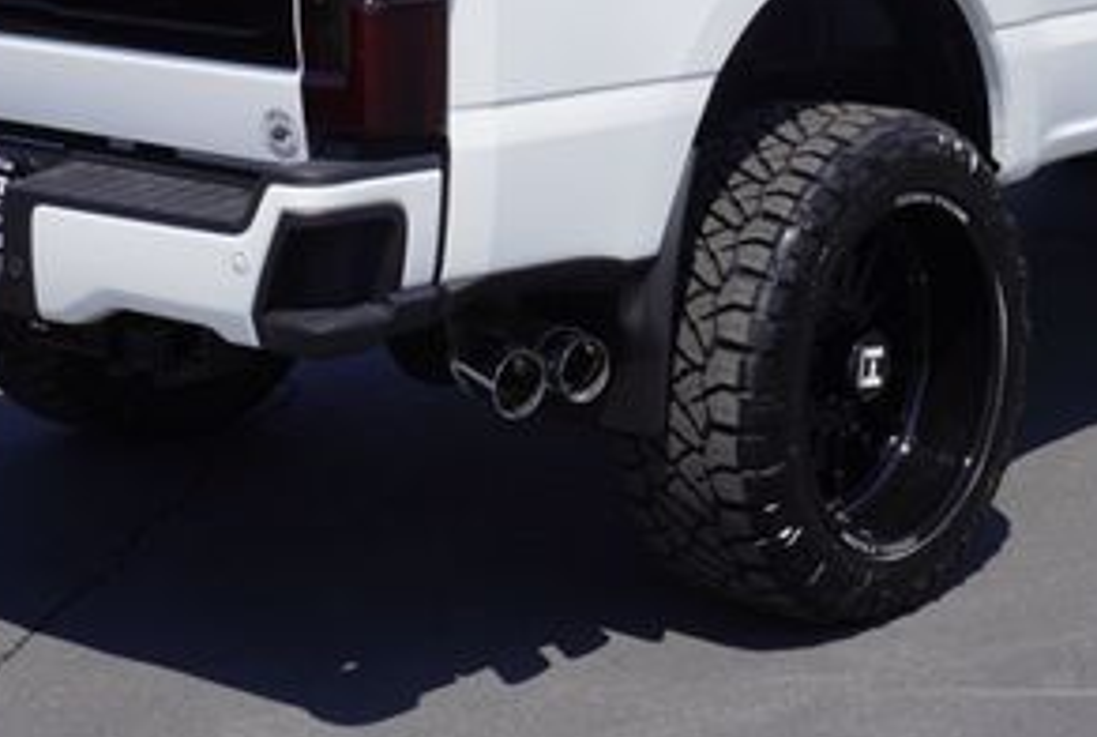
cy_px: 8
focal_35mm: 82
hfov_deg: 24.6
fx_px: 2507
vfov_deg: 16.4
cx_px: 665
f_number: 11
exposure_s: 1/200
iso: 100
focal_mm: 25
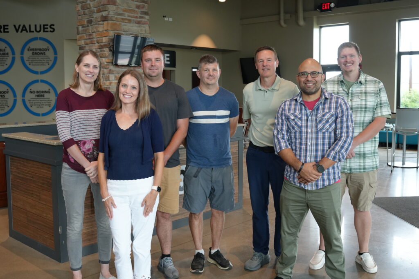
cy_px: 140
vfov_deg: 34.1
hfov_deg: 49.4
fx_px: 456
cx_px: 210
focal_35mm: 39
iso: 800
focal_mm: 26.1
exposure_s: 1/160
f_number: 4
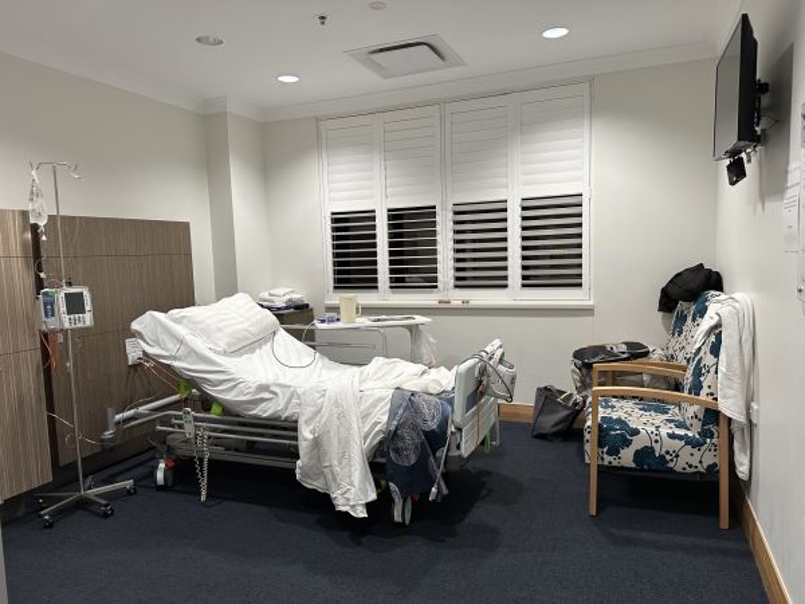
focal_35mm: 24
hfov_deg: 71.6
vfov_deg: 56.8
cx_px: 402
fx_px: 558
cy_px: 302
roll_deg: +1.7
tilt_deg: -5.3
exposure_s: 1/71
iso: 250
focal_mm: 6.86
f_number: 1.78
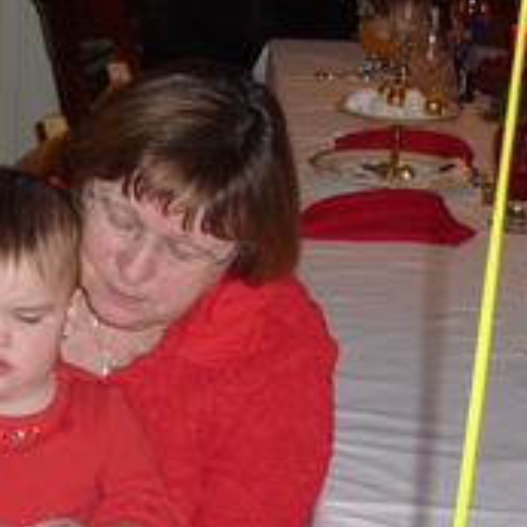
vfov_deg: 16.3
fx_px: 1826
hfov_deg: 16.1
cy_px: 451
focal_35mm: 106
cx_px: -3
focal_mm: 8.5
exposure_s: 1/30
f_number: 3.8
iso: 250
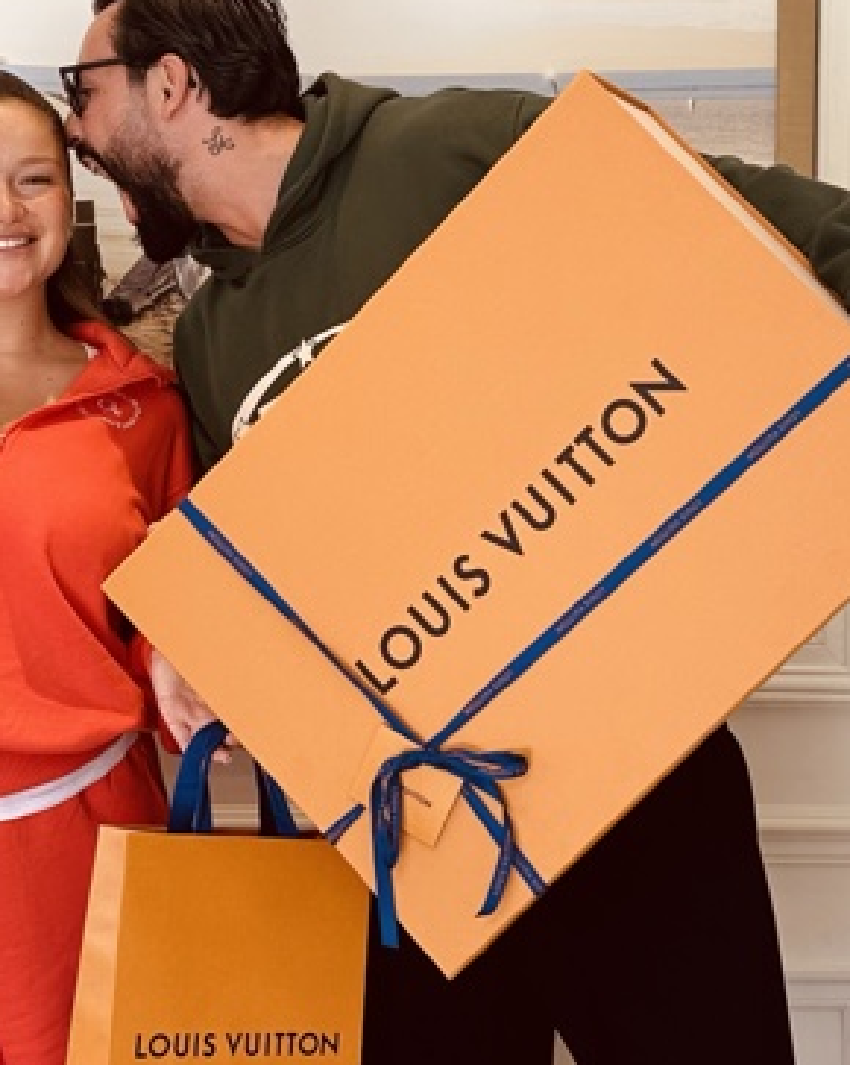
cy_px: 399
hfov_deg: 21.5
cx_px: 353
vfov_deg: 26.7
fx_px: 2235
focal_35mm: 71
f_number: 1.78
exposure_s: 1/119
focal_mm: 6.86
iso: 50
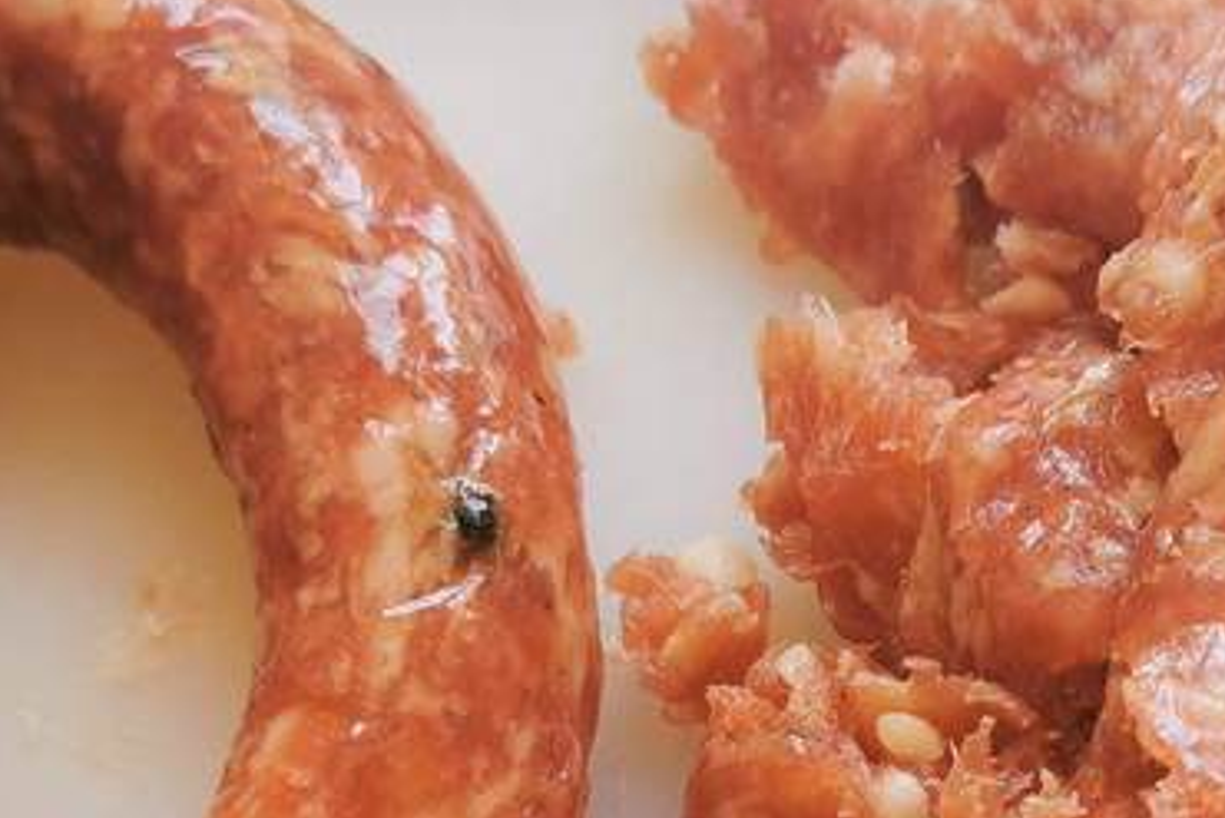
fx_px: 3098
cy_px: 934
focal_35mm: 91
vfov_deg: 14.6
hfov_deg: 22.3
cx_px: 758
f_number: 1.6
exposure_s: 1/156
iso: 50
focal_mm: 5.56
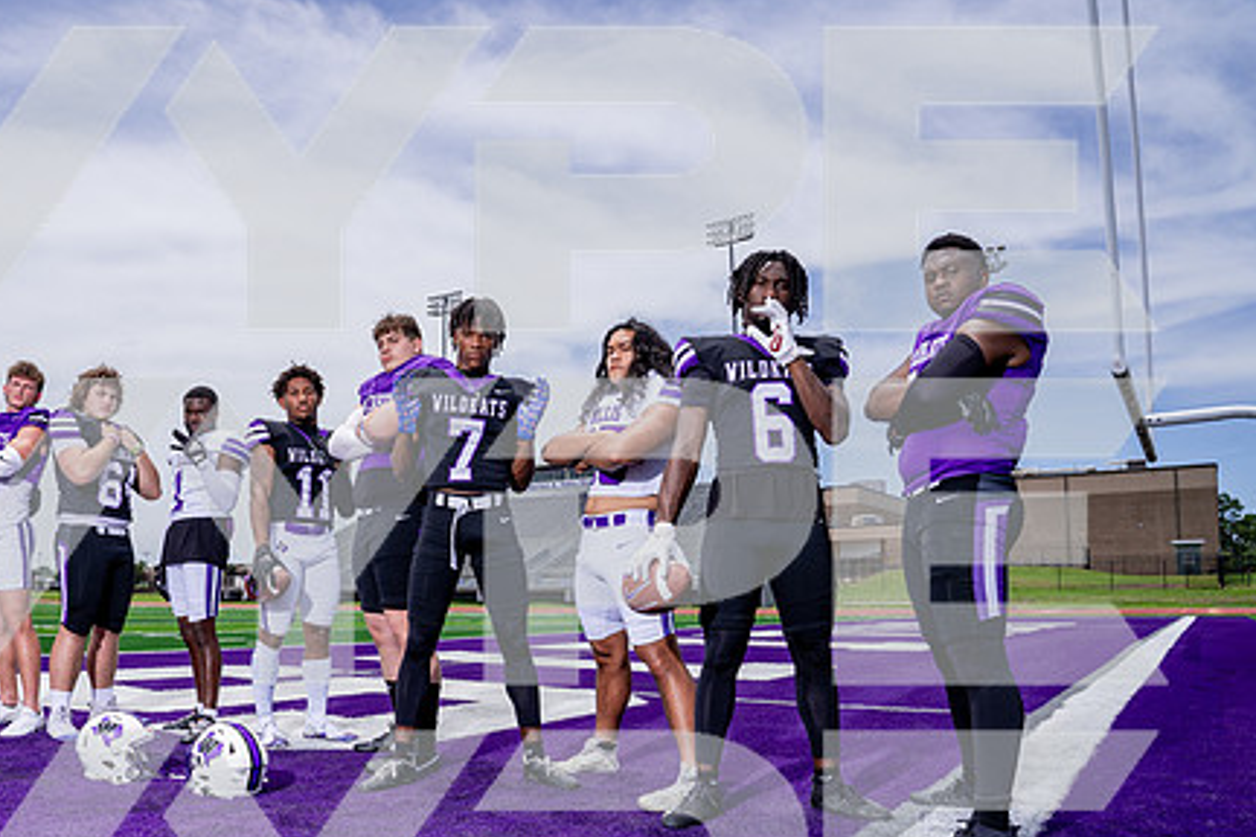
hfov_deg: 65.7
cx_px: 427
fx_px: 942
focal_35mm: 27
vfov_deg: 47.4
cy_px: 533
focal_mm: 20
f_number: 11
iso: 100
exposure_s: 1/250
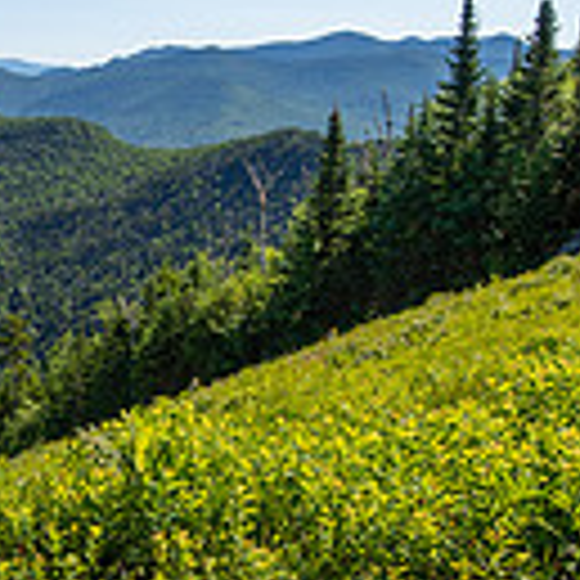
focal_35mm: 61
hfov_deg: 26.4
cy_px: 270
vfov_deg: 28.2
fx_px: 1156
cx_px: -22
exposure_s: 1/640
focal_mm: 16
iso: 100
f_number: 5
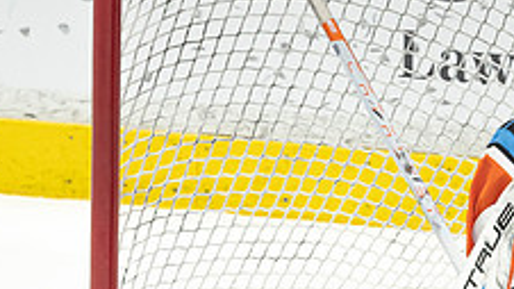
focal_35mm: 2450
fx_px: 33384
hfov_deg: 0.9
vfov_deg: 0.5
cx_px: 303
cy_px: 581
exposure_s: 1/640
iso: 1600
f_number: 4
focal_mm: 600
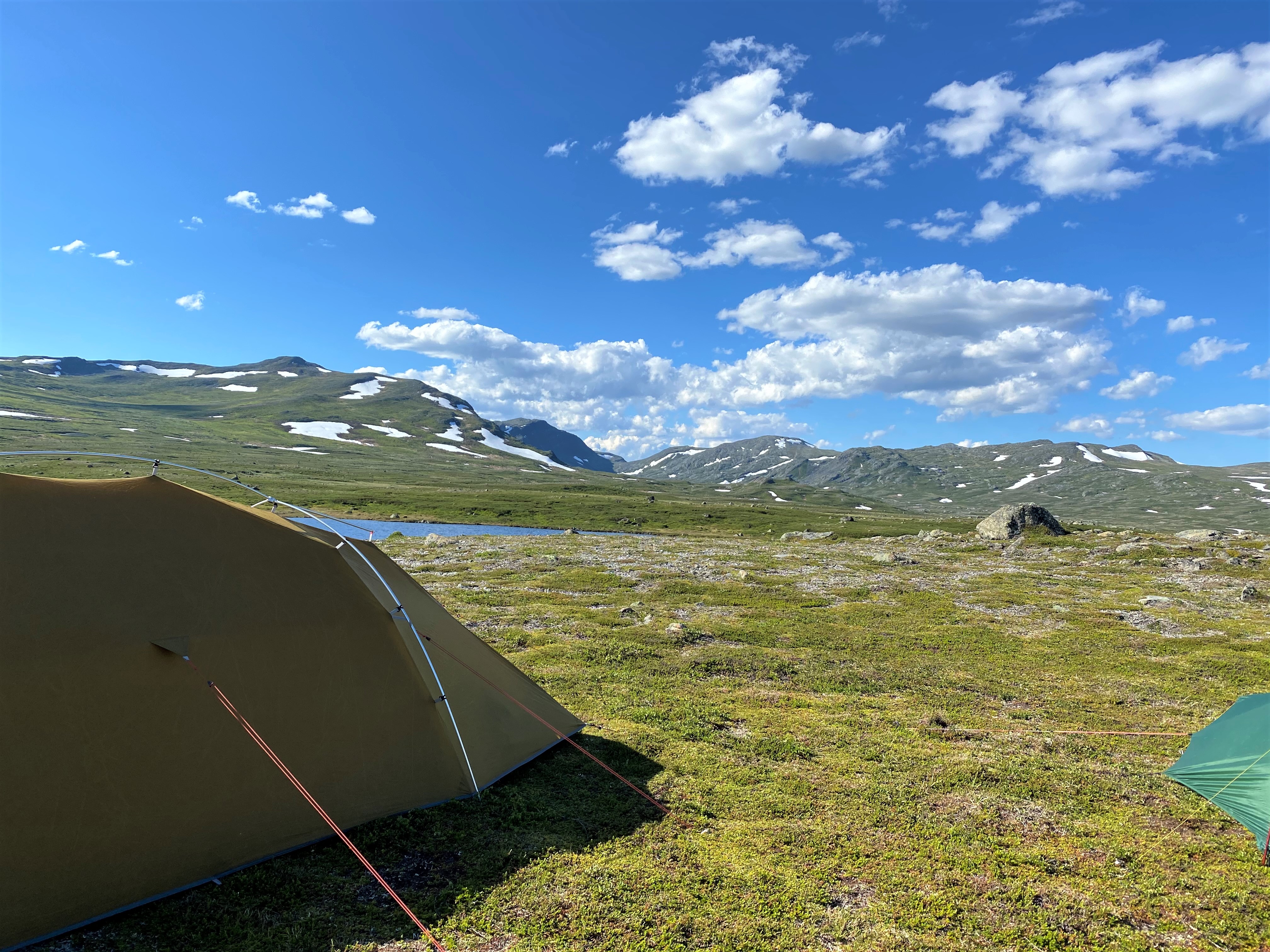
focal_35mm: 26
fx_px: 954
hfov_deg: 67.3
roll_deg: -3.0
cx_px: 635
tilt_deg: +1.8
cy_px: 476
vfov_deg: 53.1
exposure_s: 1/2890
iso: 32
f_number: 1.8
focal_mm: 4.25
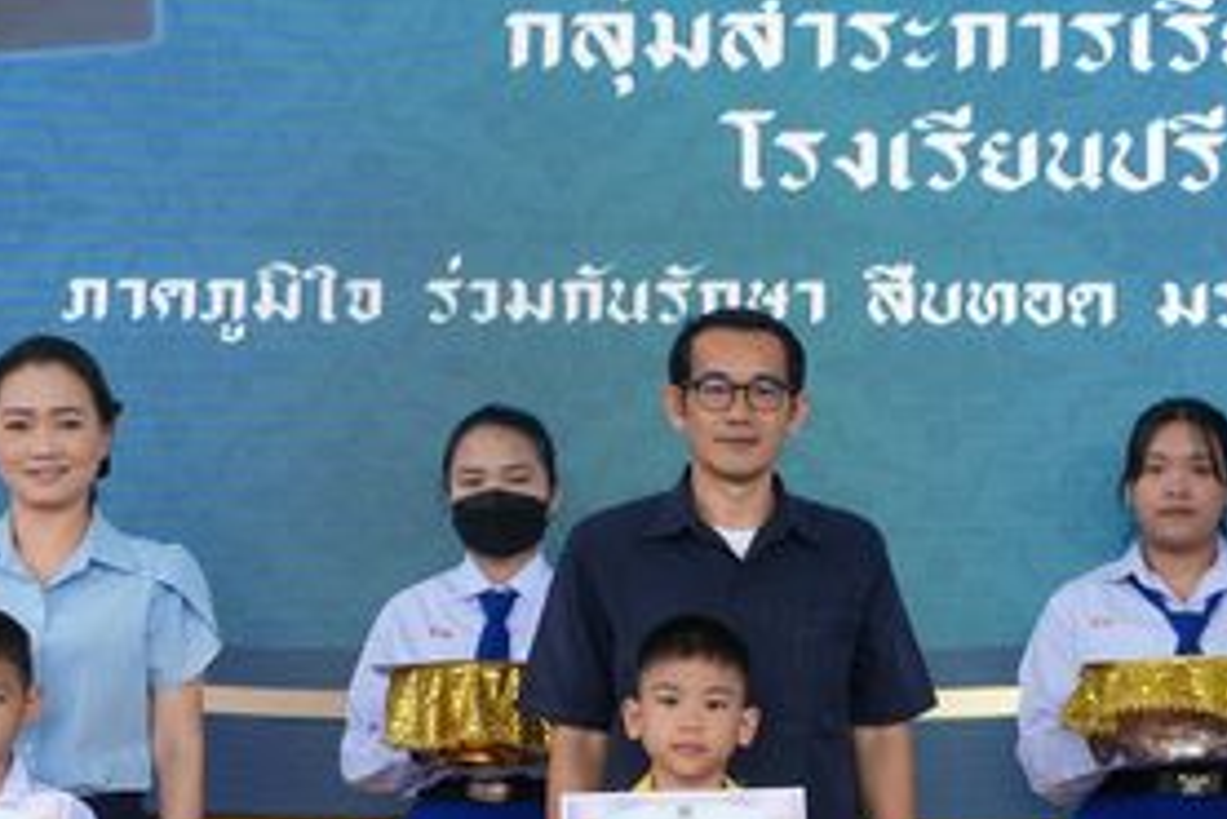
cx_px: 731
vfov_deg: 15.0
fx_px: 3103
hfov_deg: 22.3
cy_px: 633
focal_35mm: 91
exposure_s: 1/40
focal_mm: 28
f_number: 5.6
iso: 500
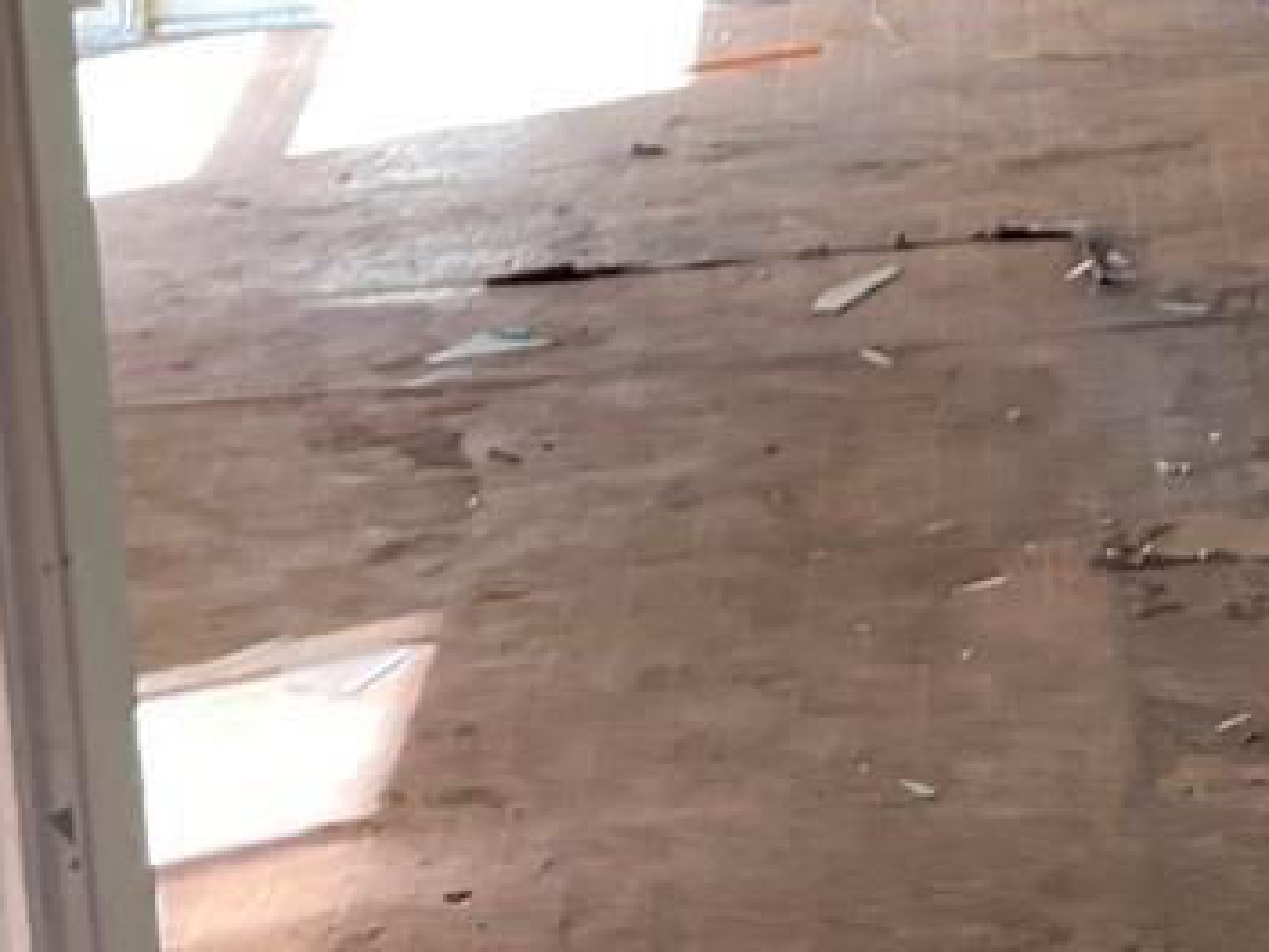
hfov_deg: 14.4
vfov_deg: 11.0
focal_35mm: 132
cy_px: -288
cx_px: 1626
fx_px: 4839
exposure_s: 1/120
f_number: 1.8
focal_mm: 3
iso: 64
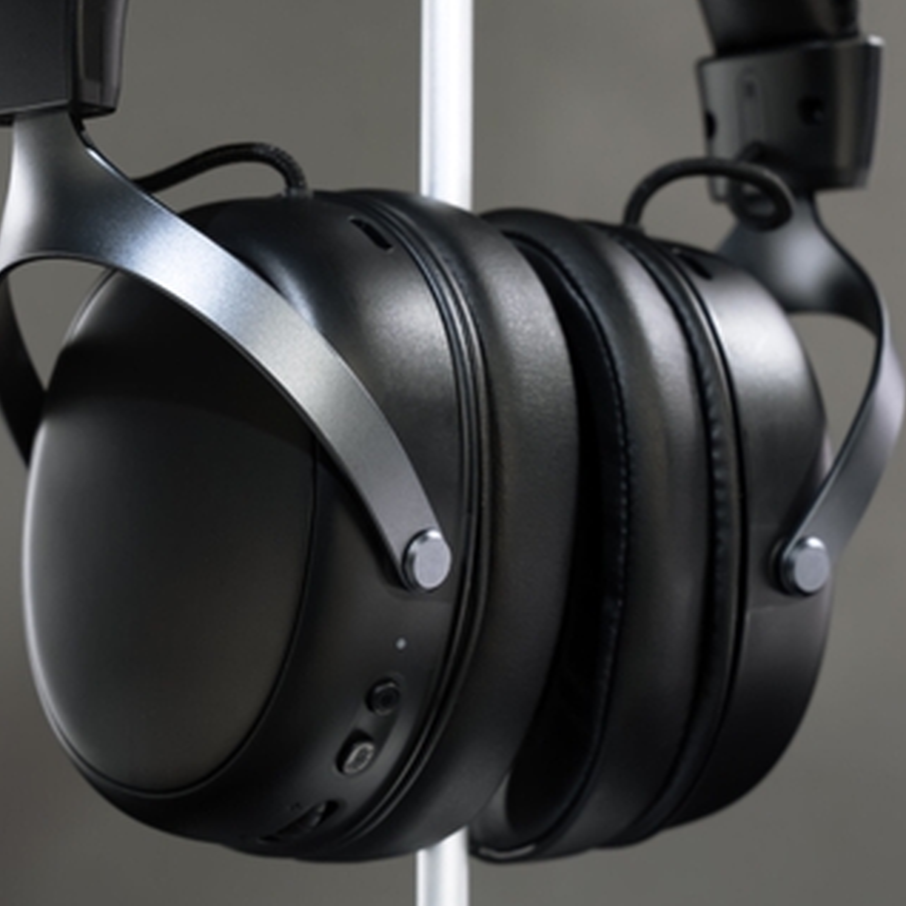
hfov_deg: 15.4
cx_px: 362
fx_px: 3346
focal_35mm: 113
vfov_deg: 15.4
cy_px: 453
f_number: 8
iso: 800
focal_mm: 59
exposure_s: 1/100
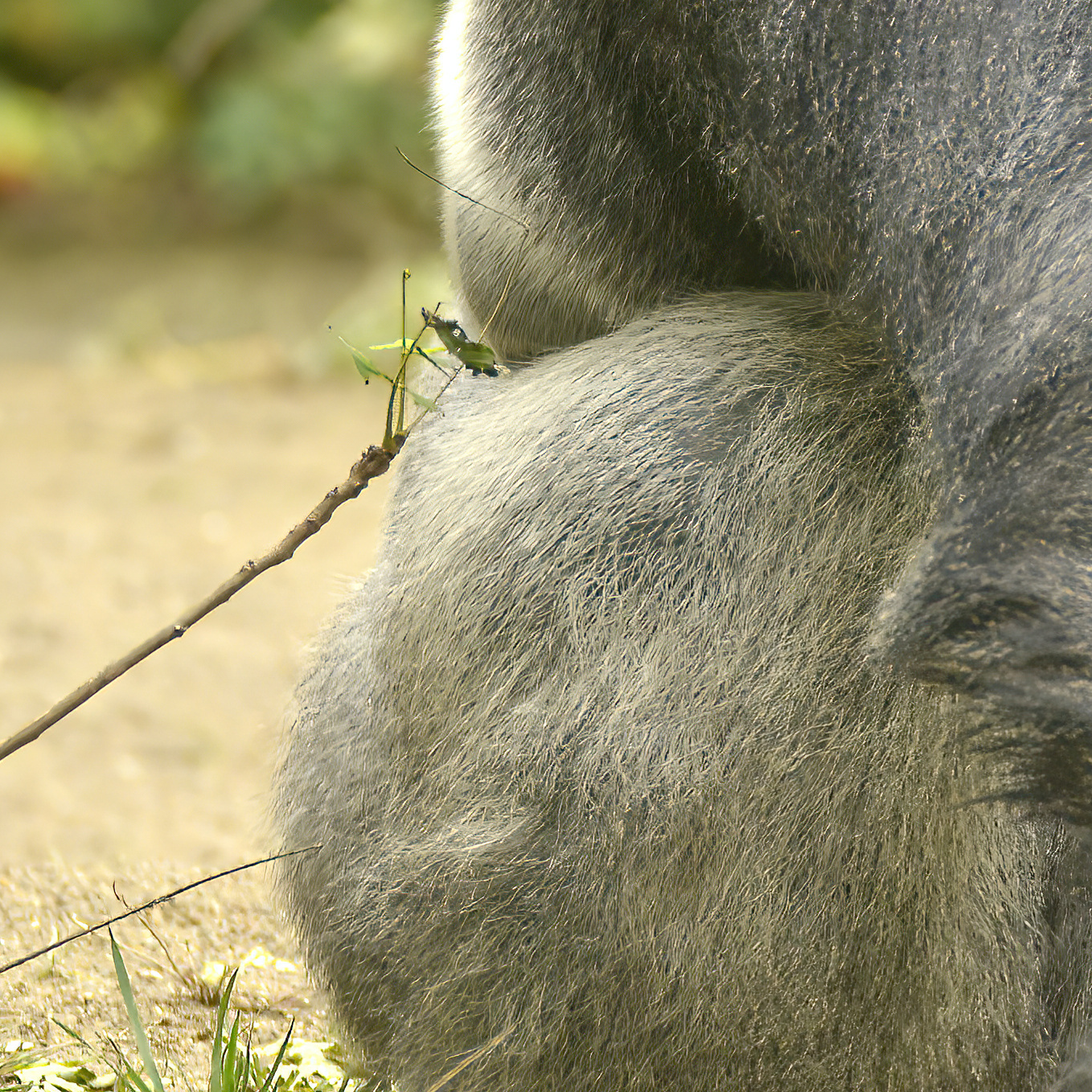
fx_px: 44399
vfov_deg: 1.4
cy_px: -146
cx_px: 1299
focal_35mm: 1244
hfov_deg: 1.4
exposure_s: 1/640
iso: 800
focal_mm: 270
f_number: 5.6
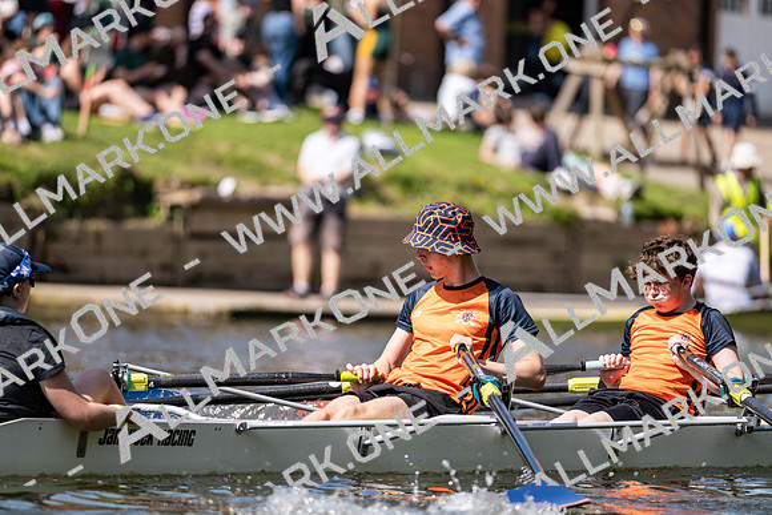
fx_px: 6438
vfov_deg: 4.6
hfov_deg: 6.9
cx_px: 386
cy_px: 258
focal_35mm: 300
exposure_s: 1/3200
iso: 500
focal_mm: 300
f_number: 4
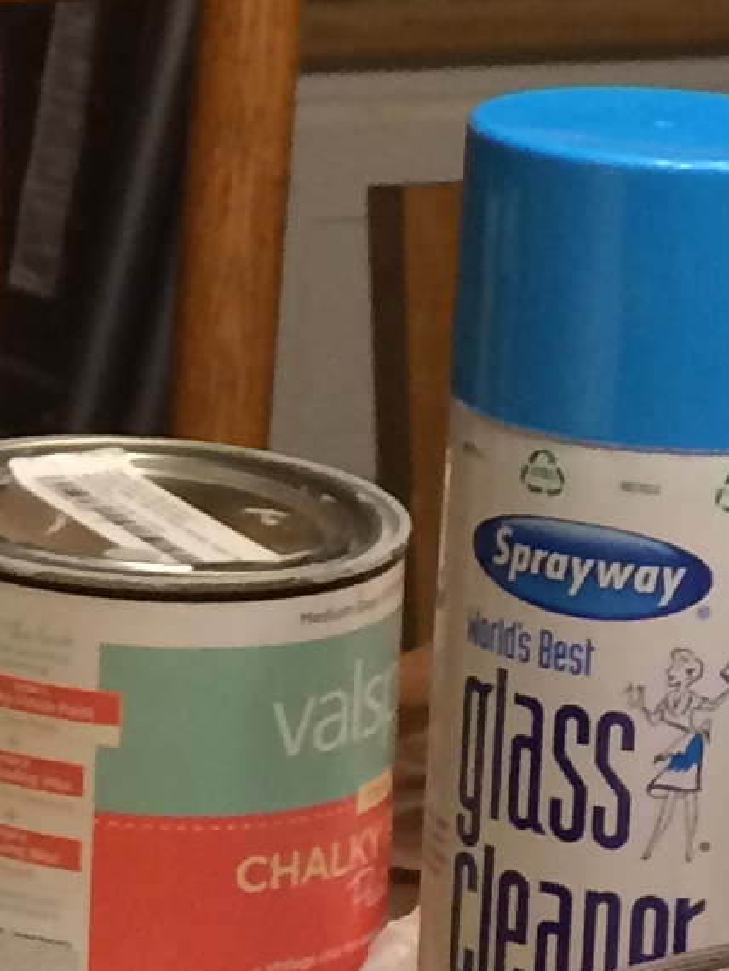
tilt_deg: -12.8
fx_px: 4658
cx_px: -1076
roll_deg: +0.7
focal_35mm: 166
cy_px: 94
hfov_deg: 8.2
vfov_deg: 11.8
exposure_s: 1/30
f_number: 2.2
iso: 125
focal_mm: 4.15
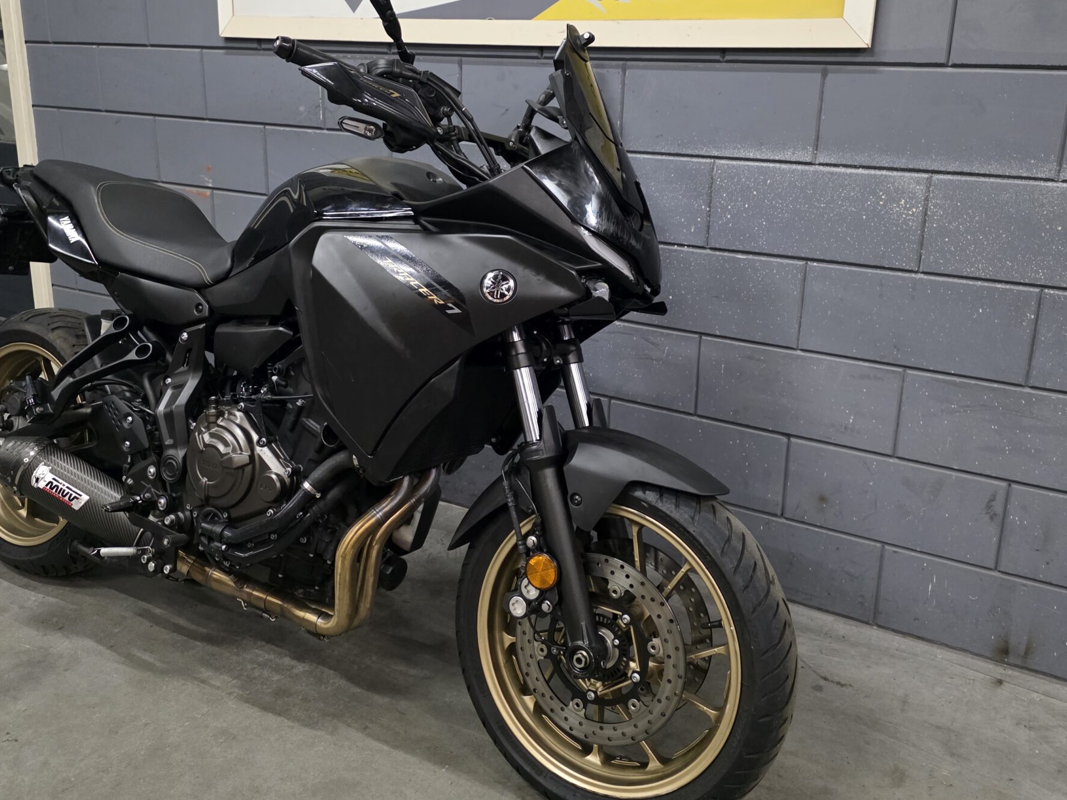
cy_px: 302
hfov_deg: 58.4
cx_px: 539
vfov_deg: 45.1
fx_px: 955
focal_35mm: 31
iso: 1250
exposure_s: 1/100
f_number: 1.7
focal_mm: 6.25
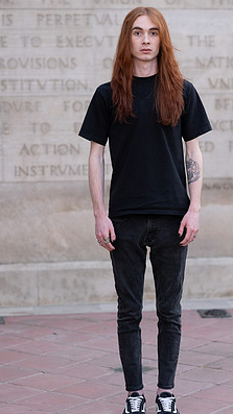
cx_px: 146
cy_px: 220
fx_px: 1111
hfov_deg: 12.0
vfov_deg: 21.2
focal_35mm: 101
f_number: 2.5
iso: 100
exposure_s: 1/100
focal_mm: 85
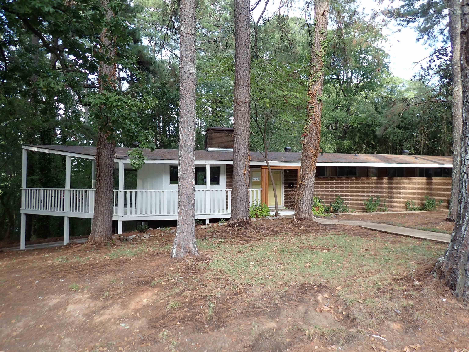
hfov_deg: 69.4
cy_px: 176
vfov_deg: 54.9
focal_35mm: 25
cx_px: 234
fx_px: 339
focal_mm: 4.5
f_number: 2
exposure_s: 1/125
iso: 100
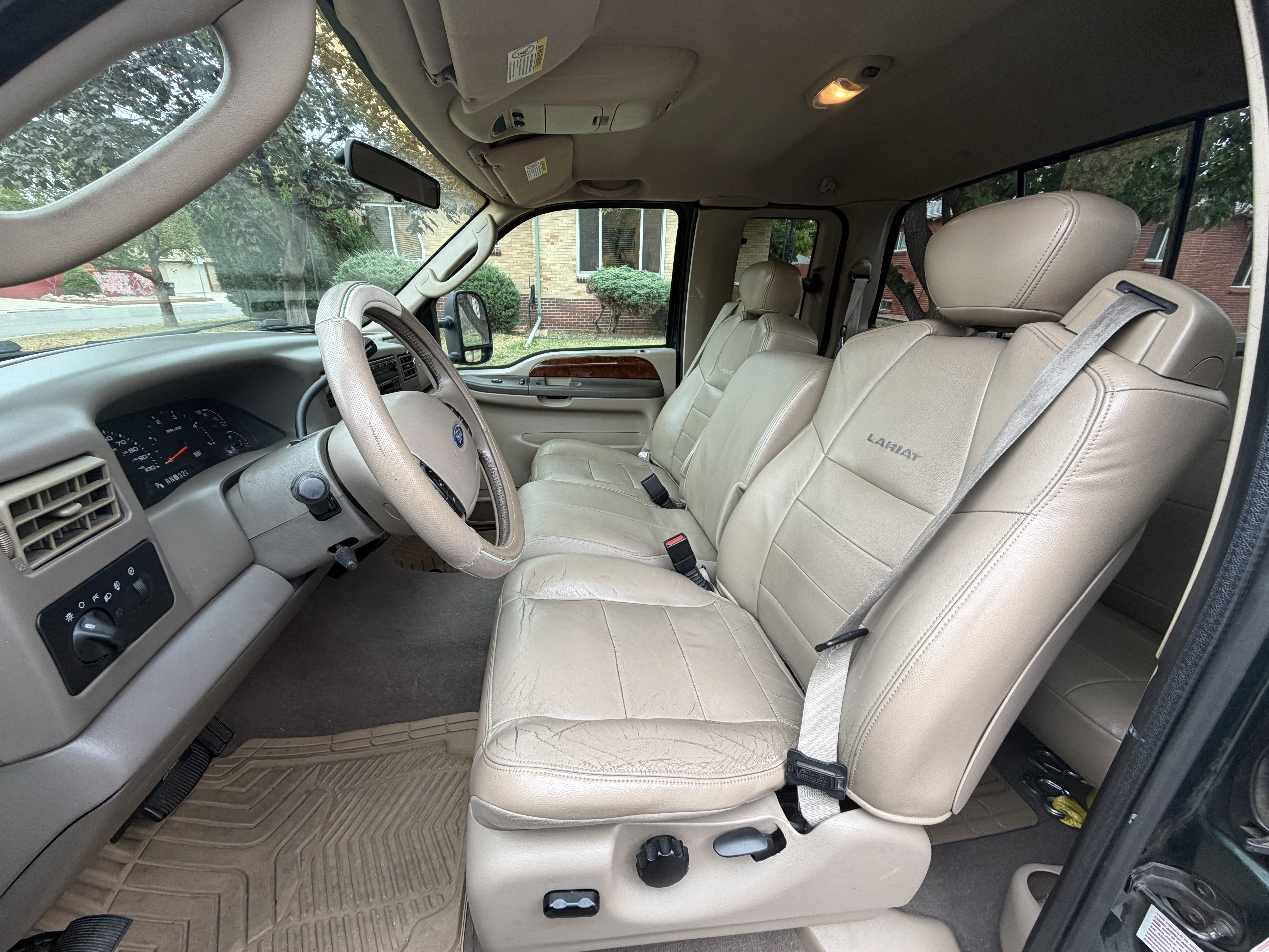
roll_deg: -1.9
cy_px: 476
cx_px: 634
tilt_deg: -22.2
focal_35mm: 14
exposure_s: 1/121
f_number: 2.2
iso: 100
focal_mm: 2.22
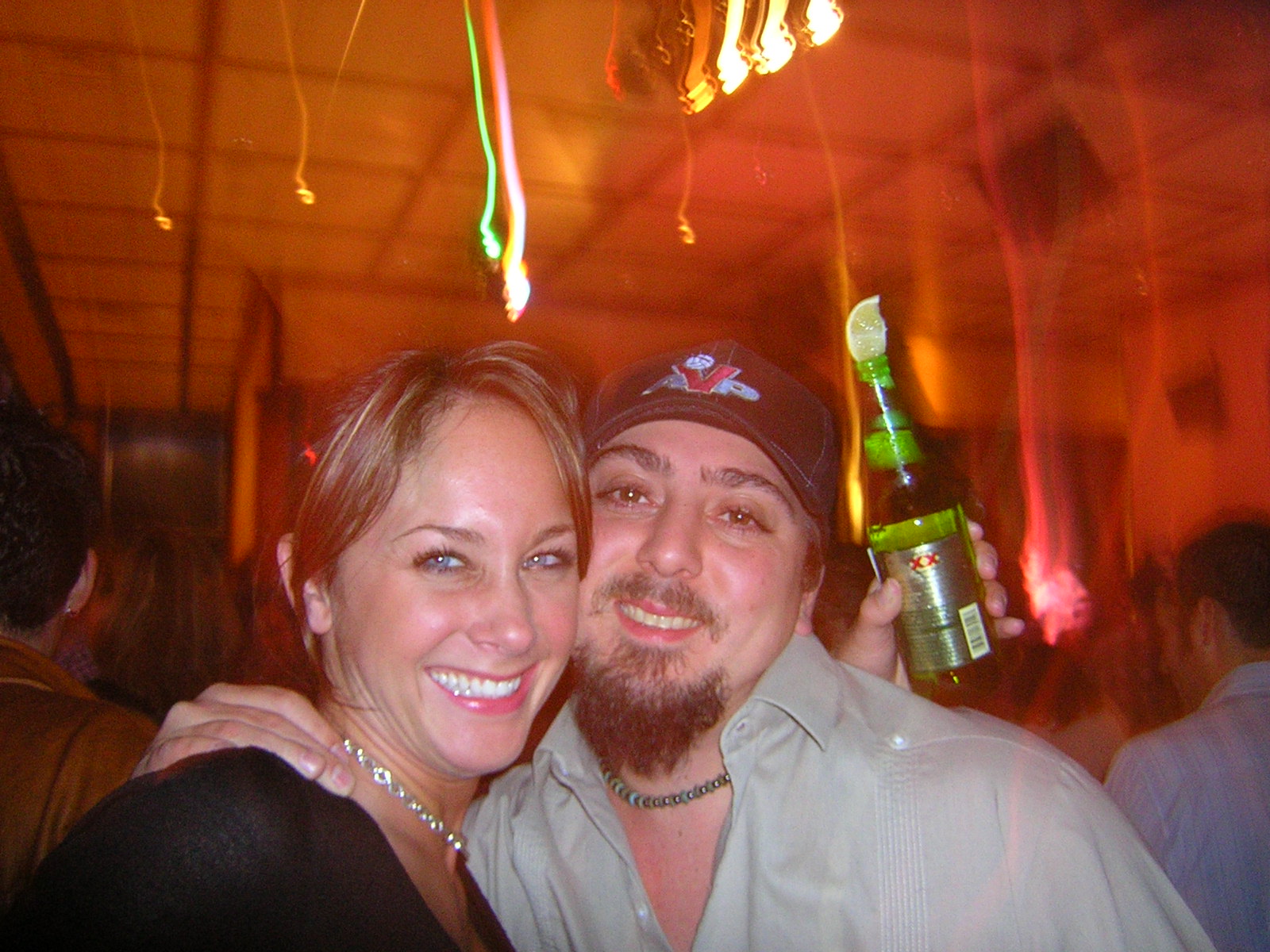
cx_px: 635
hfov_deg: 51.4
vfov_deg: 39.7
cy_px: 476
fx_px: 1321
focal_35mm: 36
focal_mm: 4.7
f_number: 2.6
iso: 400
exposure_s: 2
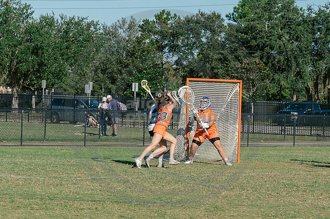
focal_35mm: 178
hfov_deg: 11.5
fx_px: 1633
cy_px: 91
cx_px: 143
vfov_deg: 7.7
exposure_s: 1/1600
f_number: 5.6
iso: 250
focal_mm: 70
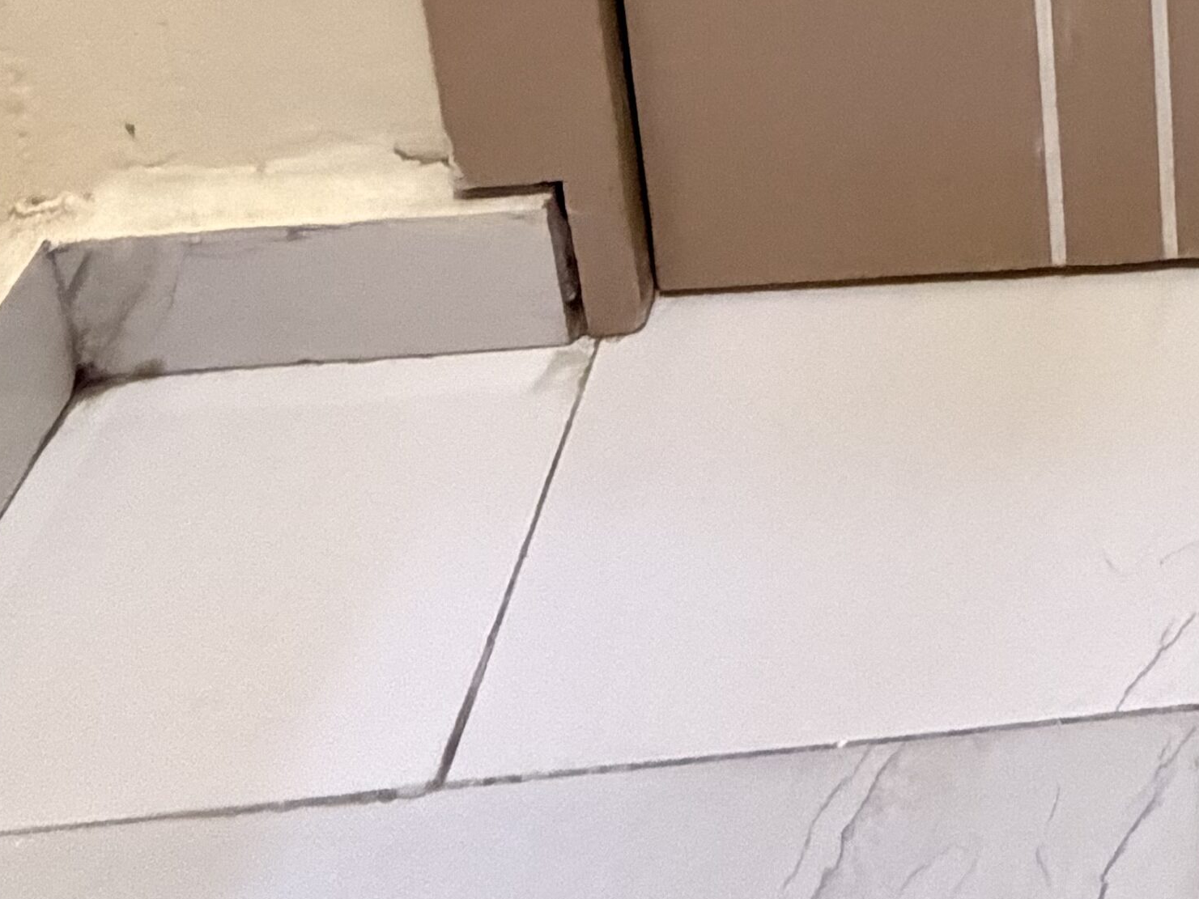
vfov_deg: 15.7
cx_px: 1529
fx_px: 1871
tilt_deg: -14.1
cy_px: -1193
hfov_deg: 29.3
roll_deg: -0.9
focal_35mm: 54
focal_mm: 2.22
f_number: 2.2
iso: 640
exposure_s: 1/50
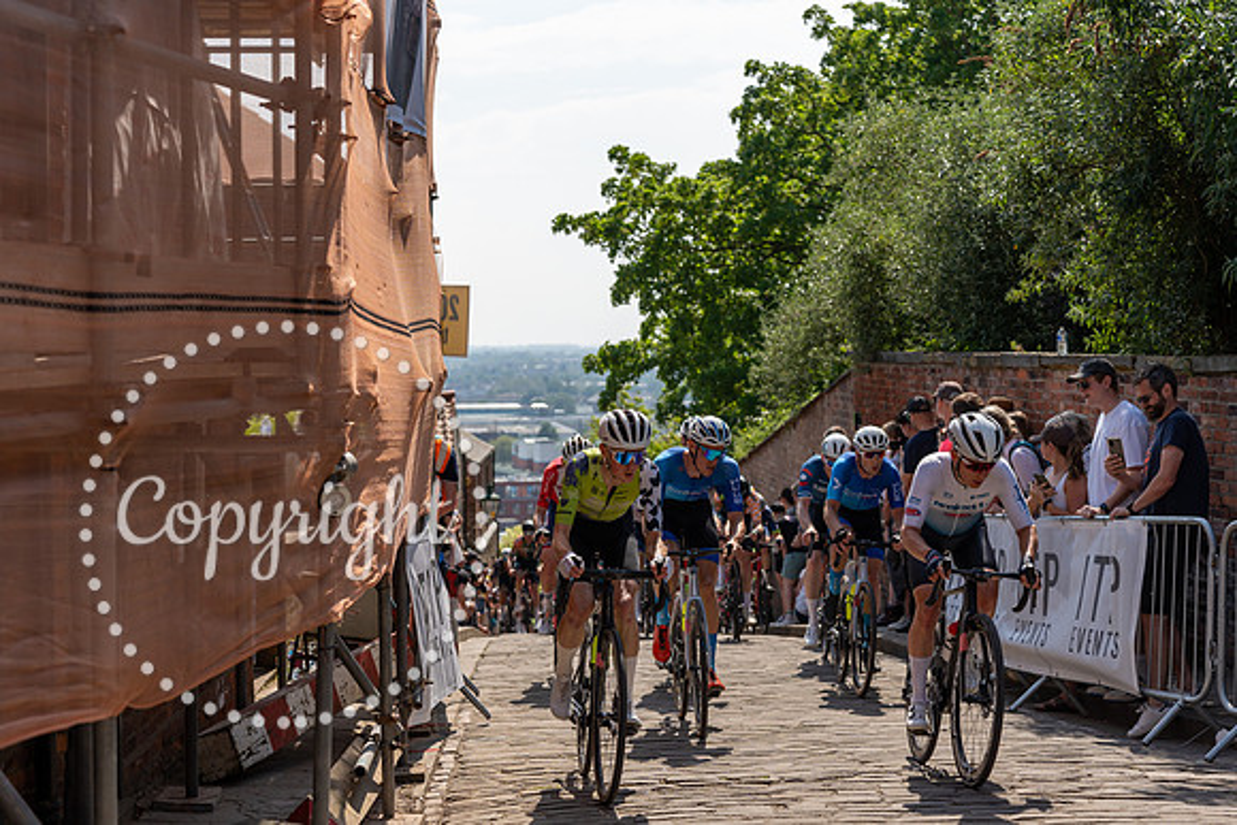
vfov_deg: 21.9
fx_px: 2131
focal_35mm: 62
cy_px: 412
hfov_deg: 32.4
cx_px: 618
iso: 160
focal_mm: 62
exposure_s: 1/1600
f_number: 4
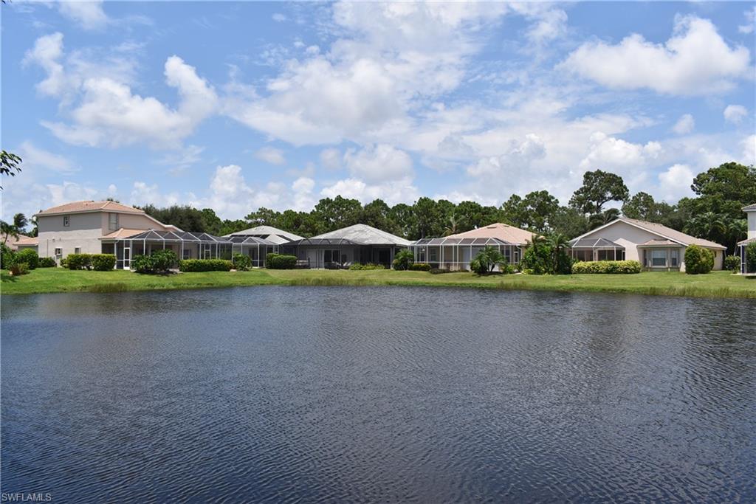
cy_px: 252
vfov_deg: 47.9
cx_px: 378
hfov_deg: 67.4
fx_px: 567
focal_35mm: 27
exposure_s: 1/320
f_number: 9
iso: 100
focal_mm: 18
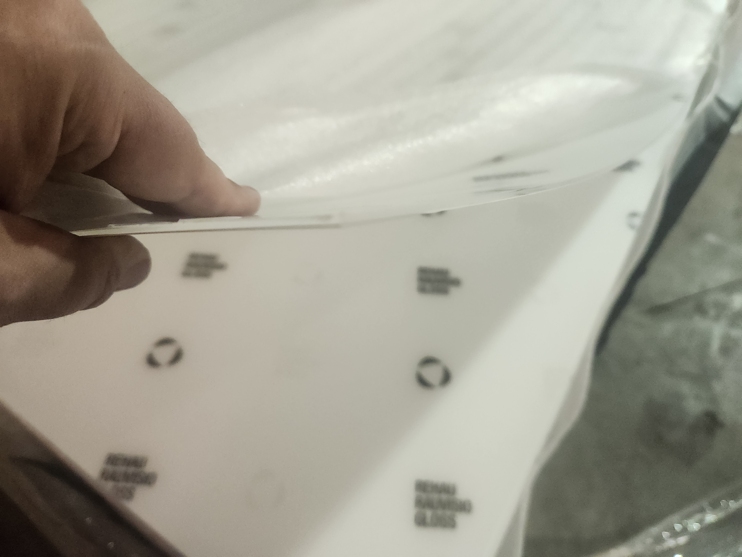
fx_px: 493
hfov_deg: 73.9
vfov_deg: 58.9
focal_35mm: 23
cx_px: 371
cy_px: 278
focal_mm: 5.4
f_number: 1.8
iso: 500
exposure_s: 1/120
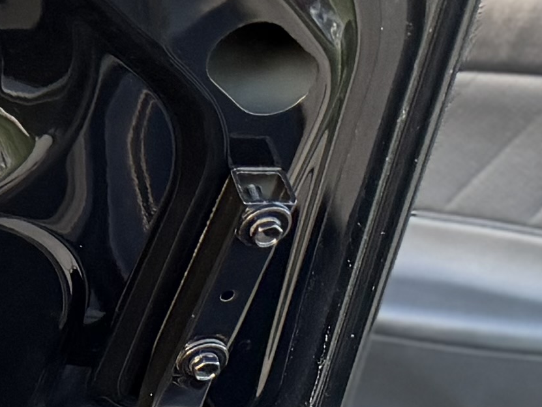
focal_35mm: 165
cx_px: -969
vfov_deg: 8.3
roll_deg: +1.7
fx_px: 2583
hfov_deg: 9.8
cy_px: 926
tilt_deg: -35.3
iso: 200
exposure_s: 1/96
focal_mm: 6.76
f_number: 1.78
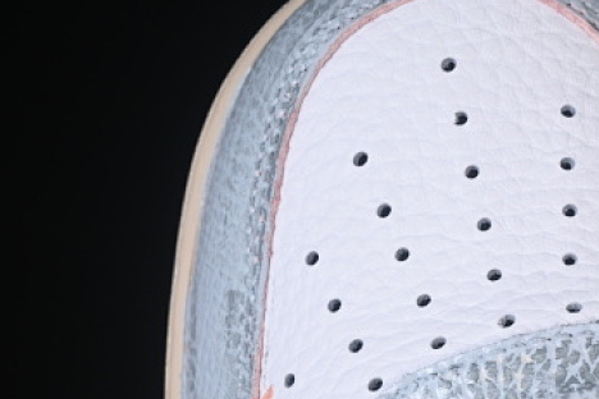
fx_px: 2878
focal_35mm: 173
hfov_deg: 11.8
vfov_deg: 7.9
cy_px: 347
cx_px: 531
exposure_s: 1/100
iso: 160
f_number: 7.1
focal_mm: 50
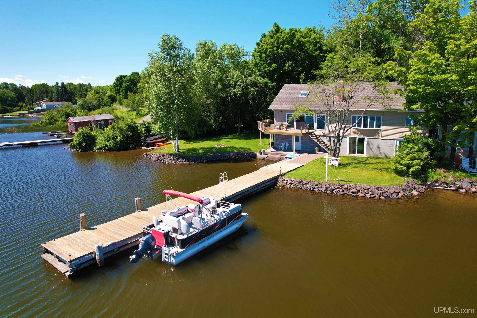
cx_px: 238
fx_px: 291
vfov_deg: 57.2
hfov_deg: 78.6
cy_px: 159
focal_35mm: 22
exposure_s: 1/500
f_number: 2.8
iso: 100
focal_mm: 8.38
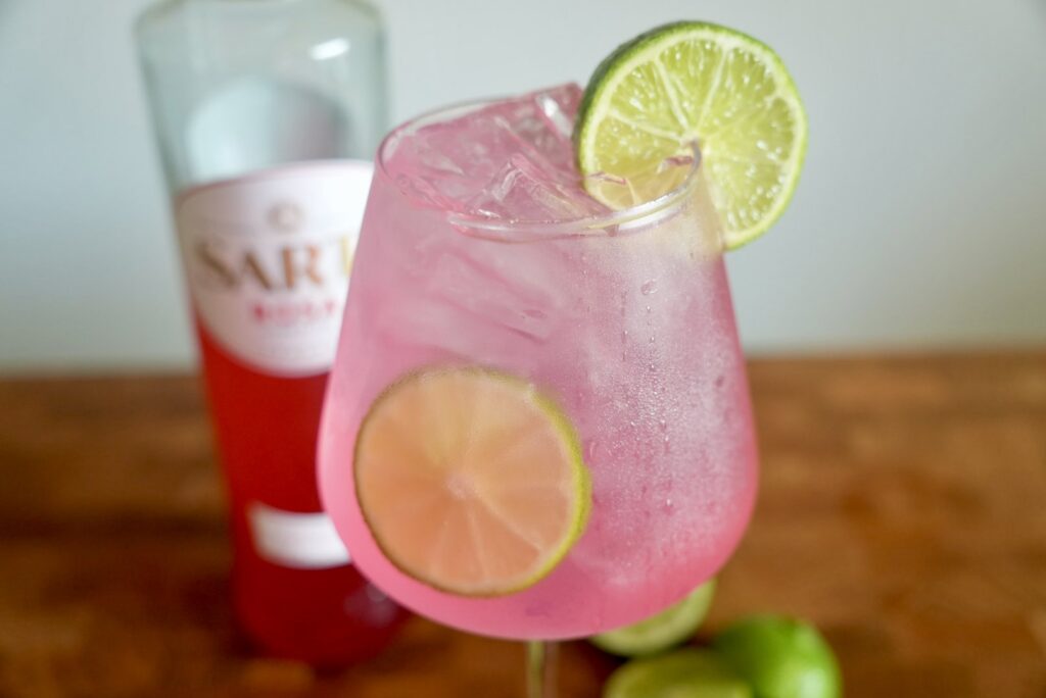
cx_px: 523
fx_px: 1138
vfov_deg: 34.1
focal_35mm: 39
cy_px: 349
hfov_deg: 49.4
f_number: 2.8
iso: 1000
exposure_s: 1/125
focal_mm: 26.1
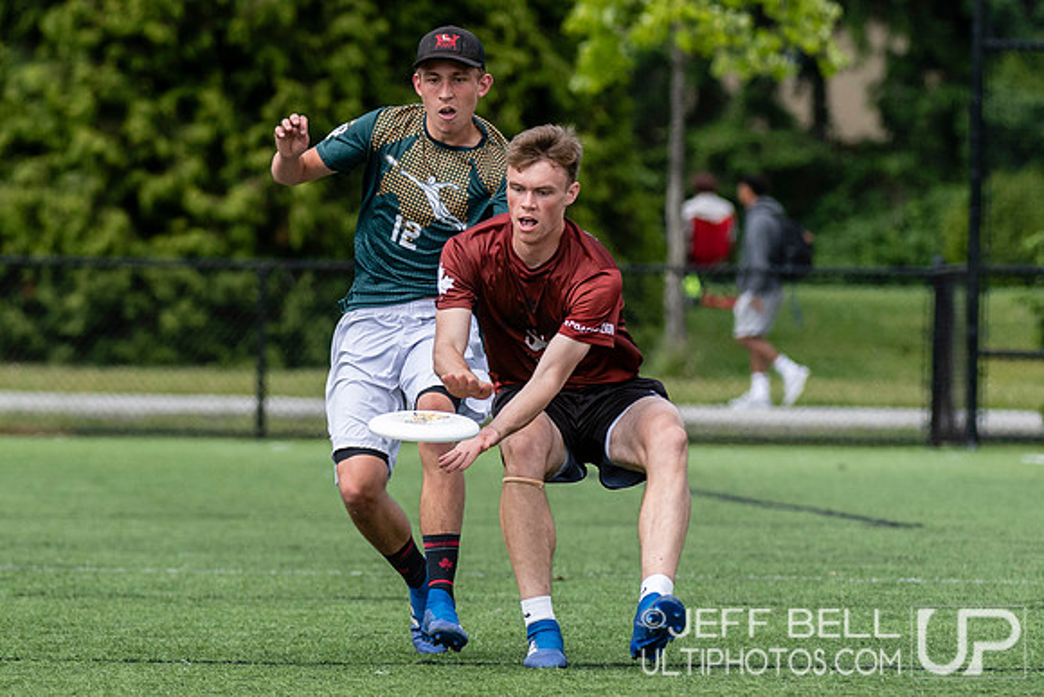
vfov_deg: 2.6
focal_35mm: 524
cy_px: 285
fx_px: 15200
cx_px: 401
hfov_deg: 3.9
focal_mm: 200
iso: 320
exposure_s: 1/1600
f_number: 4
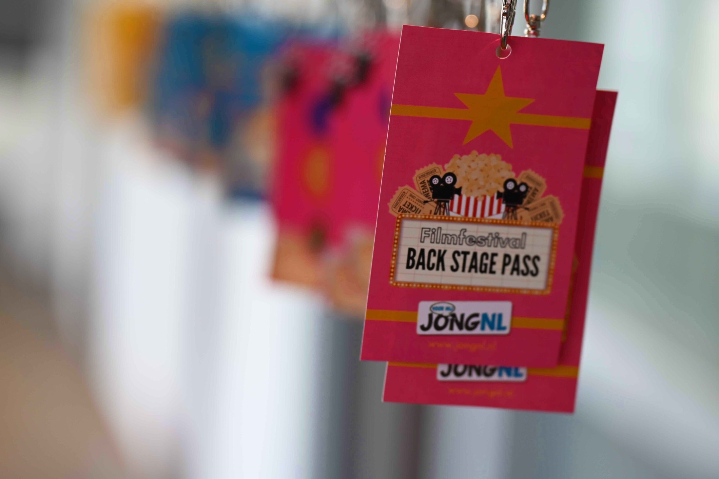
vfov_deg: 11.4
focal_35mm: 120
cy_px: 240
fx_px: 2395
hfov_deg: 17.1
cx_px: 360
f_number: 3.2
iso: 400
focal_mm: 120
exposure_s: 1/250
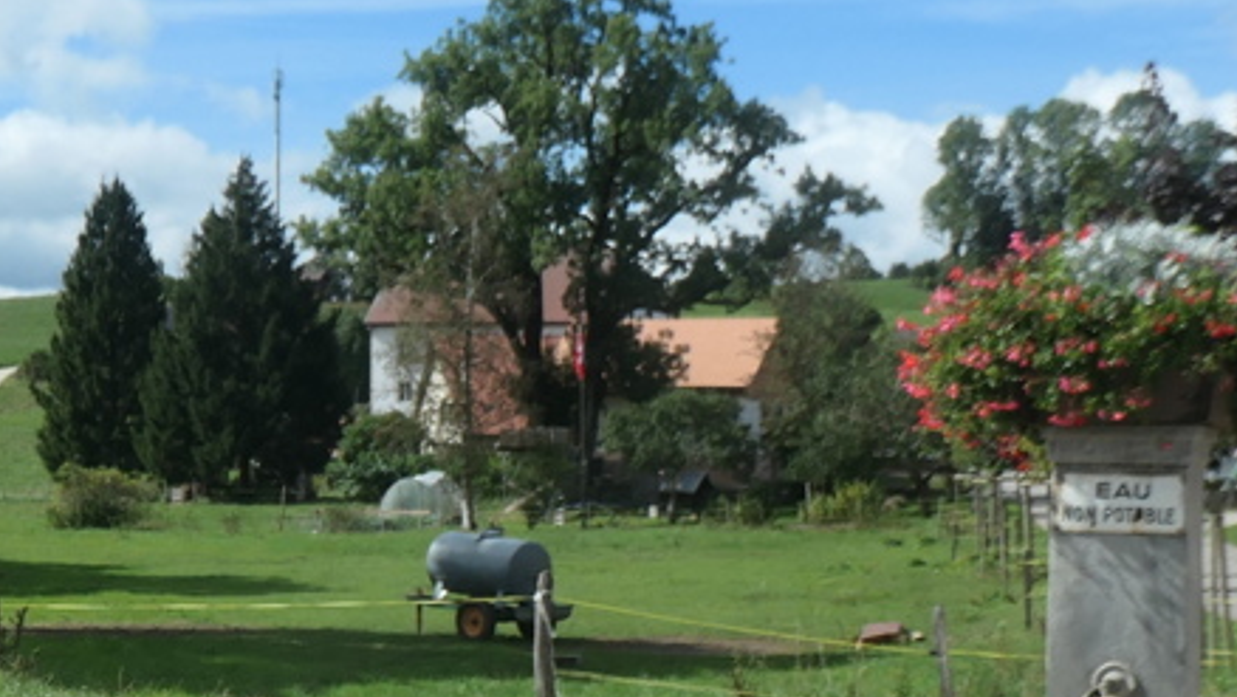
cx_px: 376
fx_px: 2823
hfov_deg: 24.6
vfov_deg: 14.0
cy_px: 612
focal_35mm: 86
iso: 200
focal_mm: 8.8
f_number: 5.6
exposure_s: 1/1000
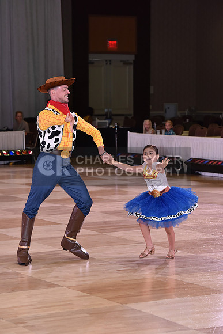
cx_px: 112
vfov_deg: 16.8
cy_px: 167
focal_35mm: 122
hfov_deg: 11.2
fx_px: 1133
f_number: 6.3
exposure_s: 1/250
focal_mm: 122
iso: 1600
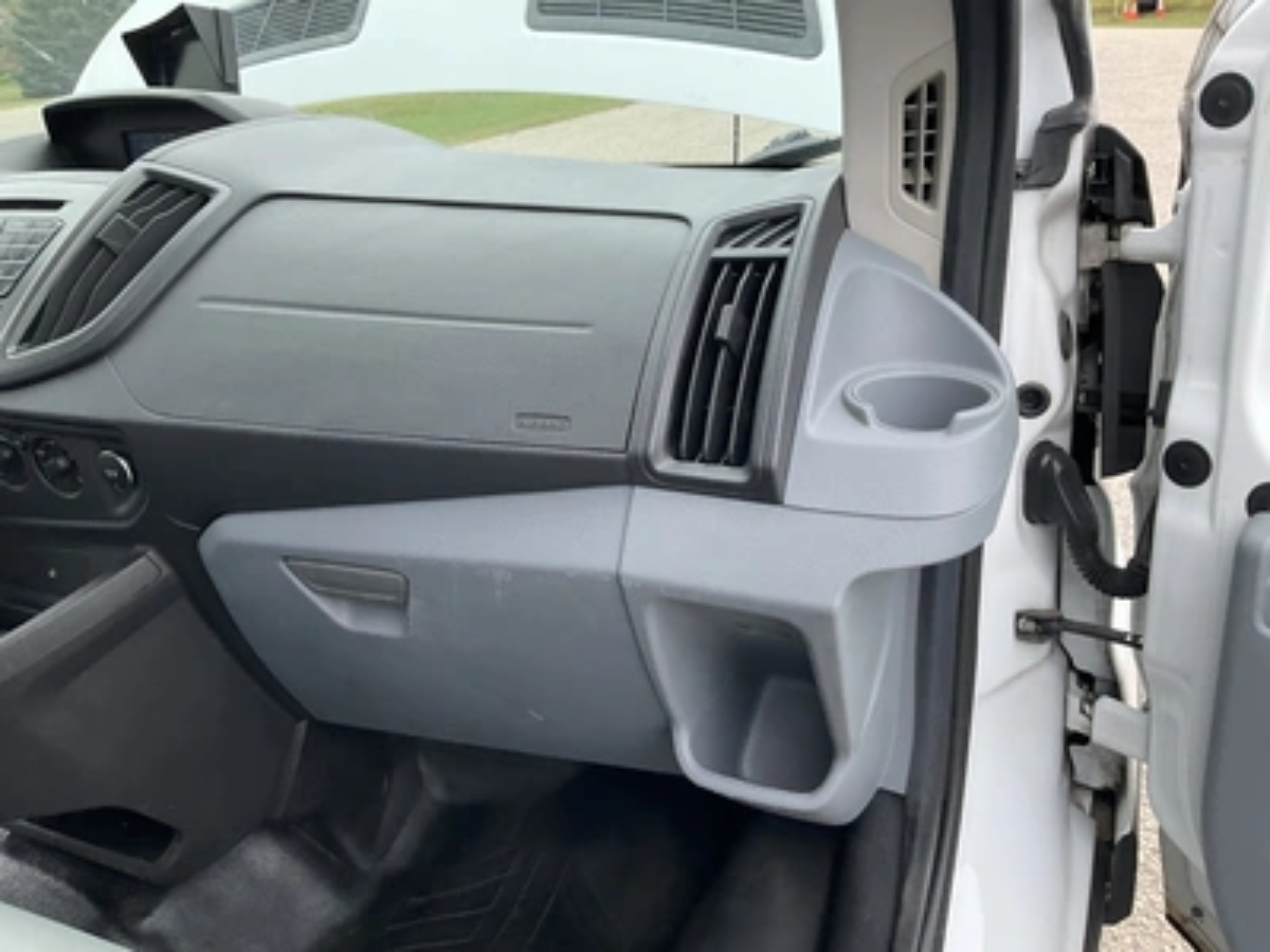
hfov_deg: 61.7
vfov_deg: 48.2
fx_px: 1064
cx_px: 635
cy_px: 476
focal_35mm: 29
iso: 25
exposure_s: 1/294
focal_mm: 3
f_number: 1.8
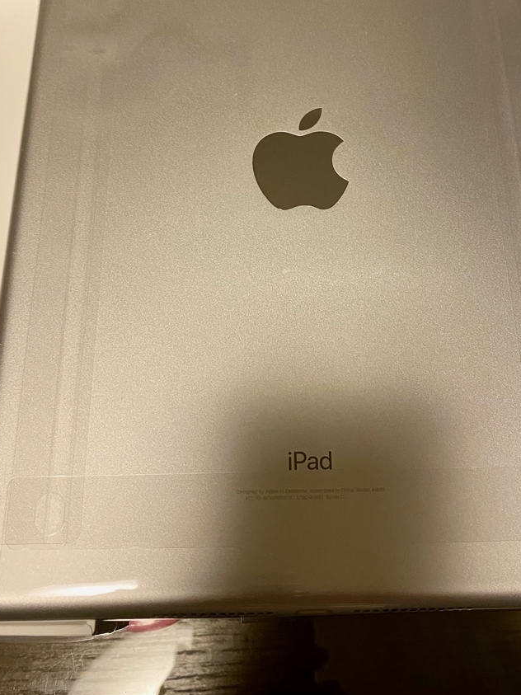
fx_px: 743
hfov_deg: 38.6
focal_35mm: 37
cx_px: 293
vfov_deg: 49.7
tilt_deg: -66.6
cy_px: 263
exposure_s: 1/60
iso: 400
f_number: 1.8
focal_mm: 4.25
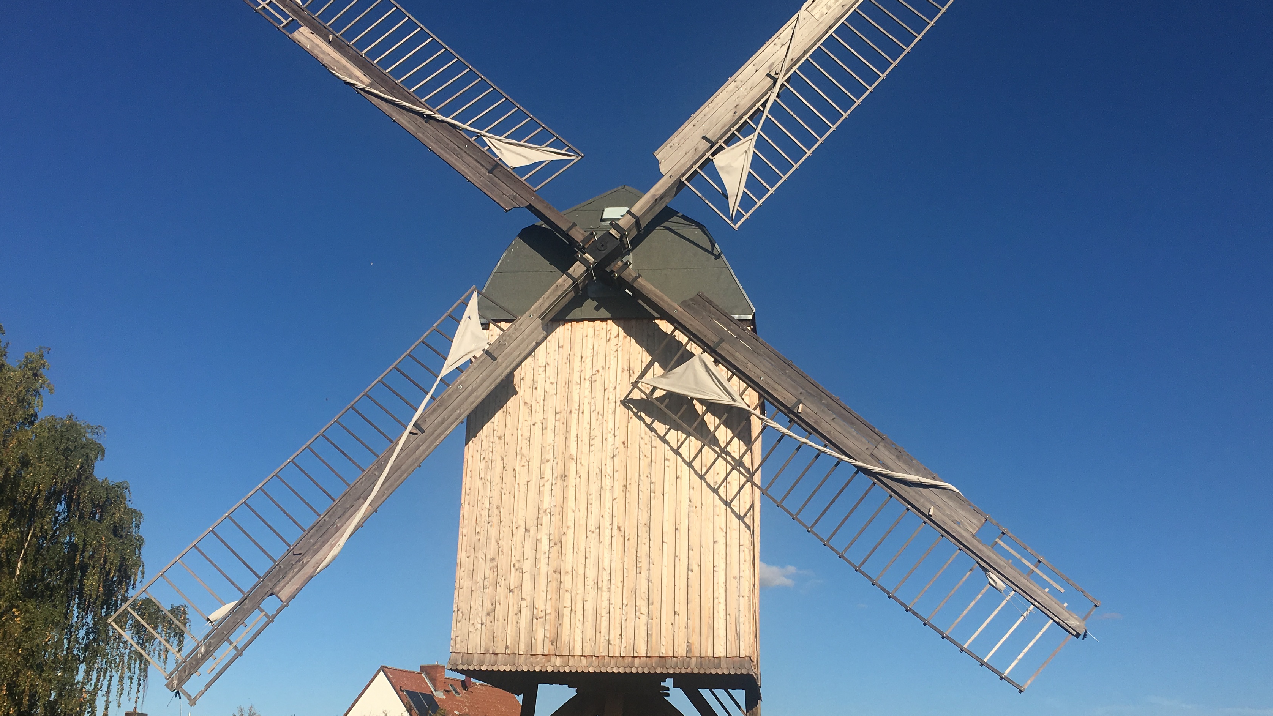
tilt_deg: +21.2
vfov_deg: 31.2
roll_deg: -1.7
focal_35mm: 38
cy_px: 384
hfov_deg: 52.8
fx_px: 1283
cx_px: 643
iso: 25
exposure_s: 1/3497
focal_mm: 4.15
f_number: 2.2
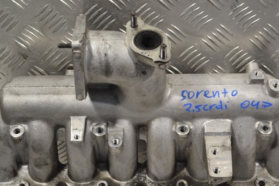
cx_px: 145
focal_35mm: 86
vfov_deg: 15.9
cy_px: 112
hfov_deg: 23.6
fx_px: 666
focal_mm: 46
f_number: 5.3
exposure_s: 1/80
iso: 400
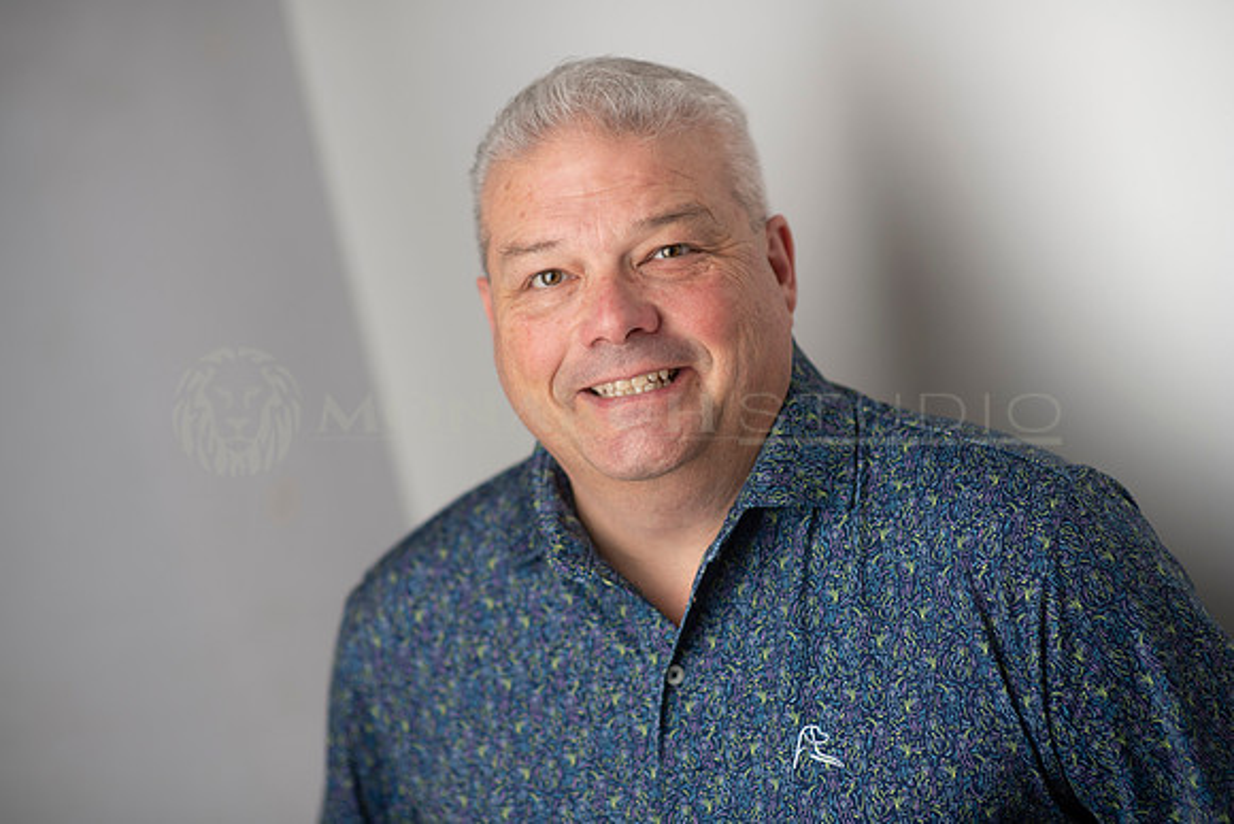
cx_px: 617
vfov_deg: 16.1
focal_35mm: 85
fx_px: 2914
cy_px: 412
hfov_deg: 23.9
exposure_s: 1/200
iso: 100
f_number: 2
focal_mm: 85
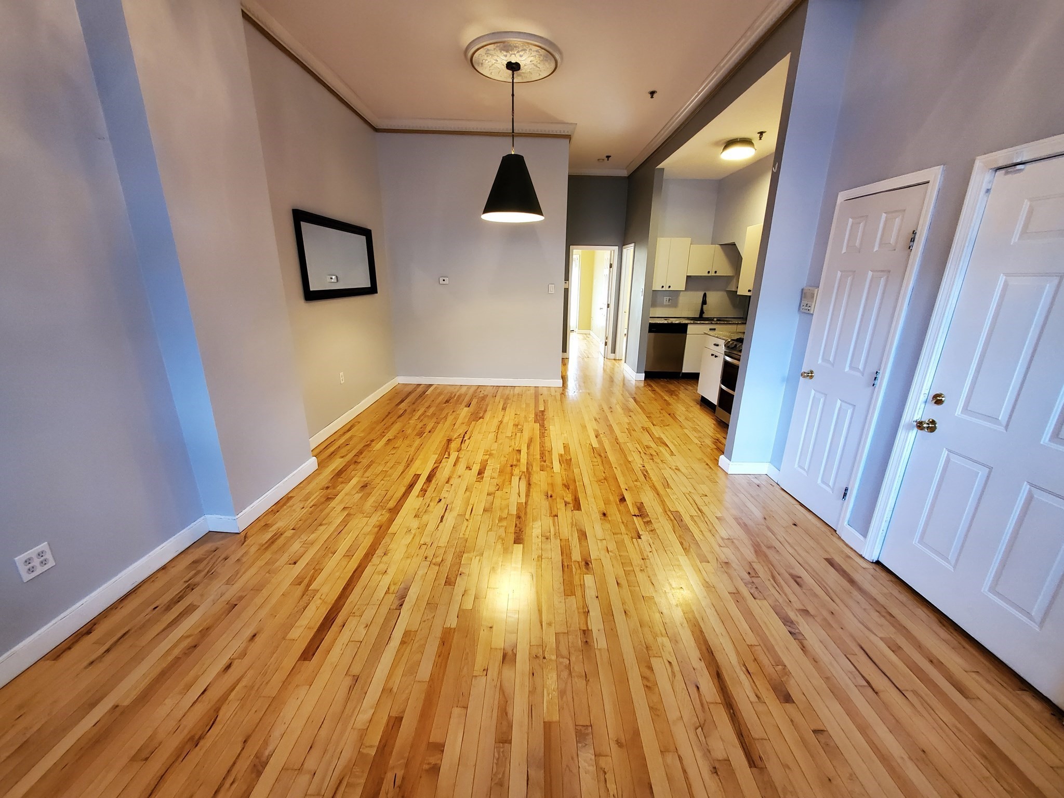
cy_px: 399
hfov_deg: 106.2
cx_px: 532
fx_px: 400
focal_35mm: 13
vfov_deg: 89.9
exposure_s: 1/30
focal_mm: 1.8
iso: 400
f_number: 2.2
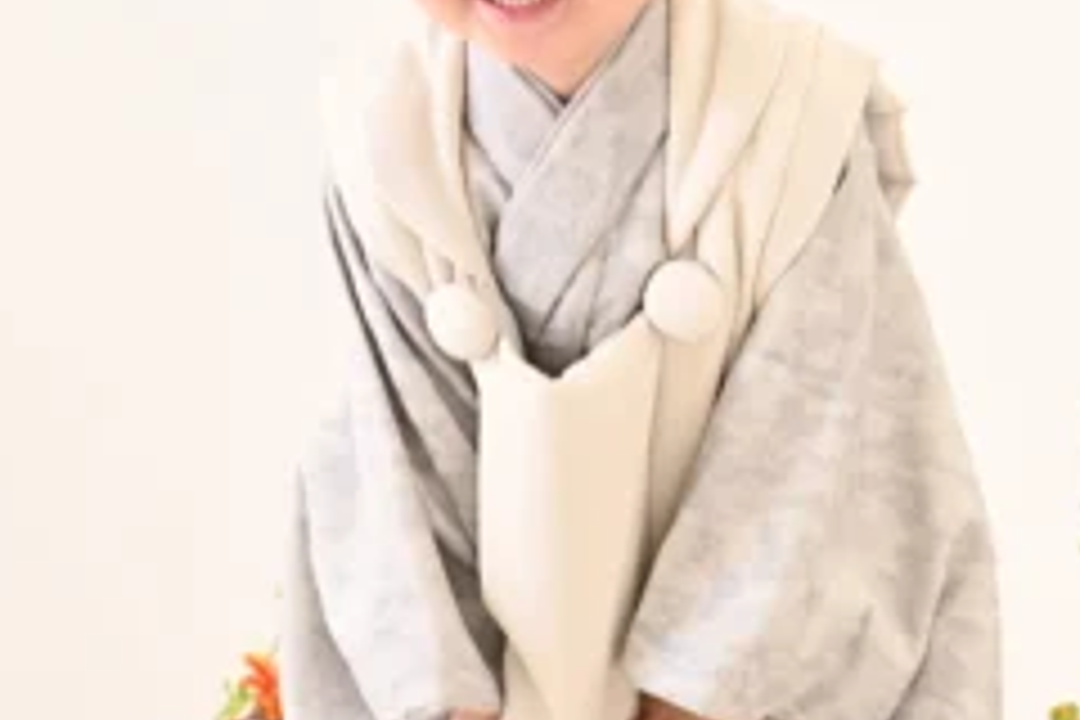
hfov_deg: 16.0
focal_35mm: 125
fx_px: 3750
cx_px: 1148
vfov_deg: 11.0
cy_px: 274
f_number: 2.5
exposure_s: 1/160
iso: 320
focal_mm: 50
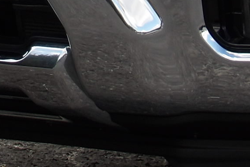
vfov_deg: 1.7
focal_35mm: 797
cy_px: -176
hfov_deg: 2.6
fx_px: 5533
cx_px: -51
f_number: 4.4
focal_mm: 30.2
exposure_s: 1/203
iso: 100
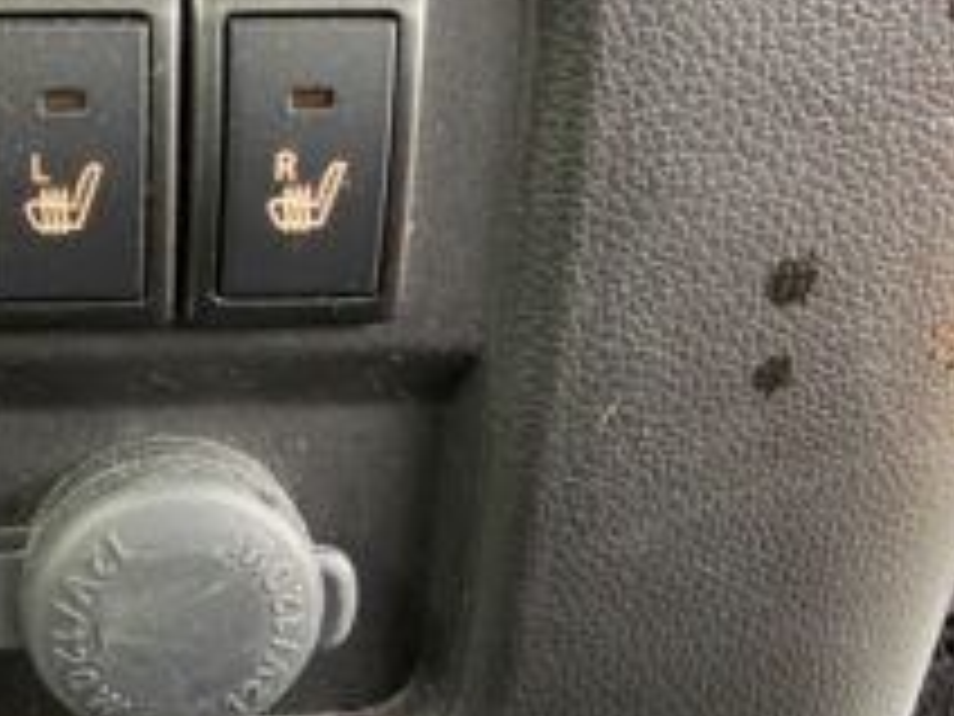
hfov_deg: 41.9
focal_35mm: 43
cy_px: 340
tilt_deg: -18.8
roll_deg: +1.3
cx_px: 189
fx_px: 1185
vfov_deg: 33.6
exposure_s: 1/13
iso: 800
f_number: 2.2
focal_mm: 2.22
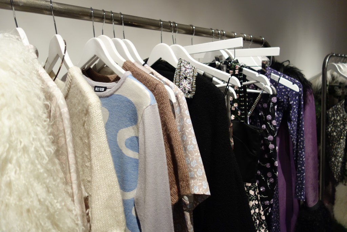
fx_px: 270
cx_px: 174
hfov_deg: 65.5
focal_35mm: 28
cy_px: 116
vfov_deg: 46.4
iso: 800
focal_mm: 10.4
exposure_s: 1/200
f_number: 1.8
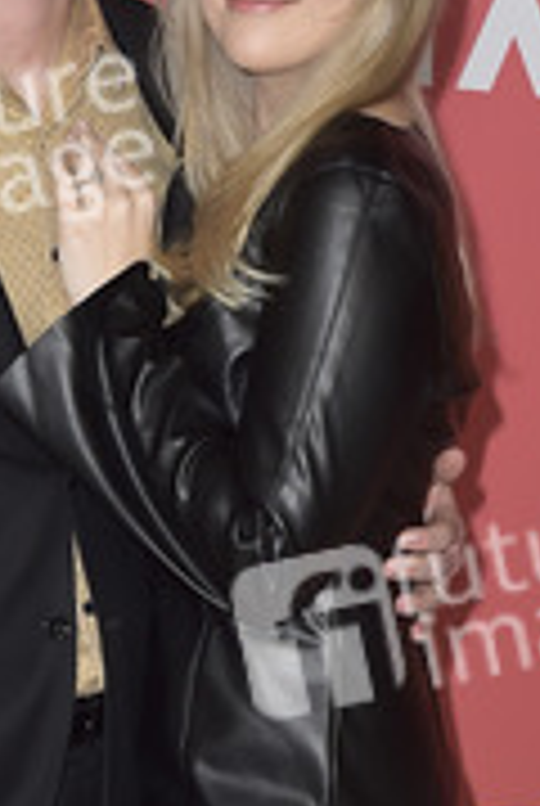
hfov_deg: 12.7
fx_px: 2398
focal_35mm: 107
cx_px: 56
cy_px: 387
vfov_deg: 19.1
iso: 400
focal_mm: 48
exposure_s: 1/250
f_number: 6.3
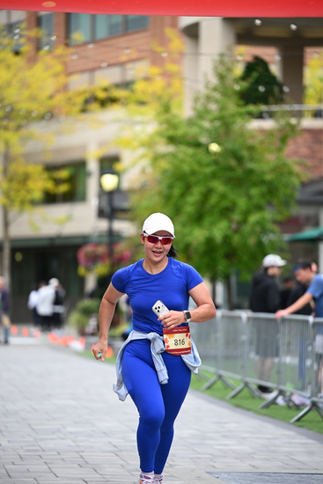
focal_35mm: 145
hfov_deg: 9.5
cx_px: 162
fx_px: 1950
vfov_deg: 14.1
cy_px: 242
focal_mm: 145
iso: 640
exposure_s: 1/2000
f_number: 2.8
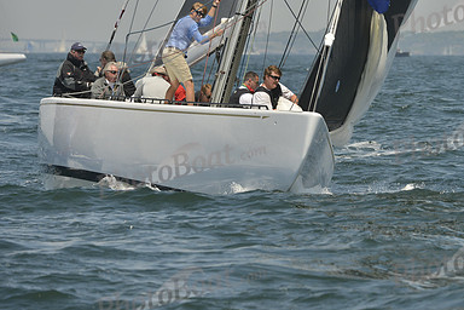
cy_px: 88
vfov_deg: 3.2
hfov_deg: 4.9
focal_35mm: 423
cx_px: 330
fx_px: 5452
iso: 280
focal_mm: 280
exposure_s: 1/1250
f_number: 8
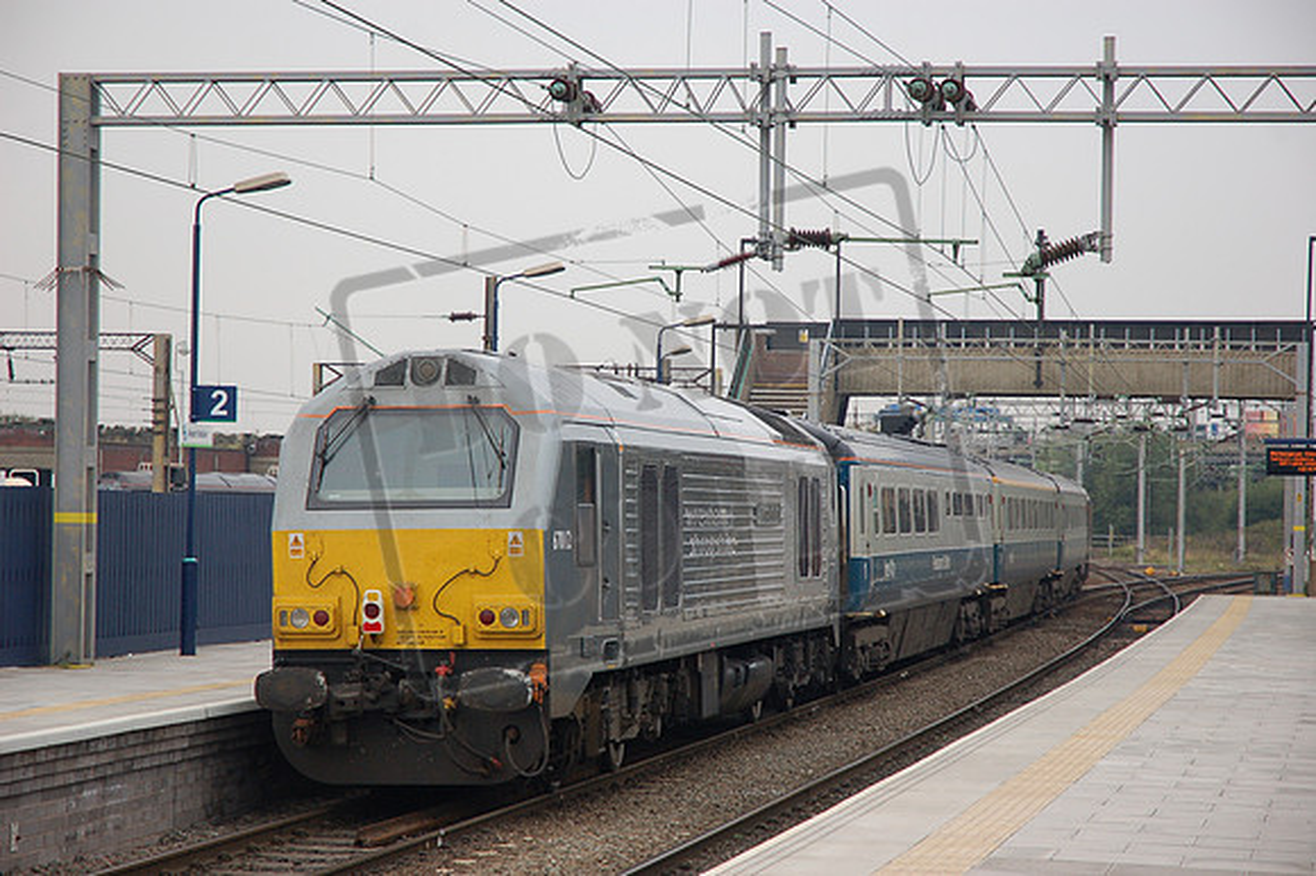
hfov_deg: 19.5
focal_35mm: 105
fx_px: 3836
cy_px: 438
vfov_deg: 13.0
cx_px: 658
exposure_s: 1/800
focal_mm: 70
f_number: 4.5
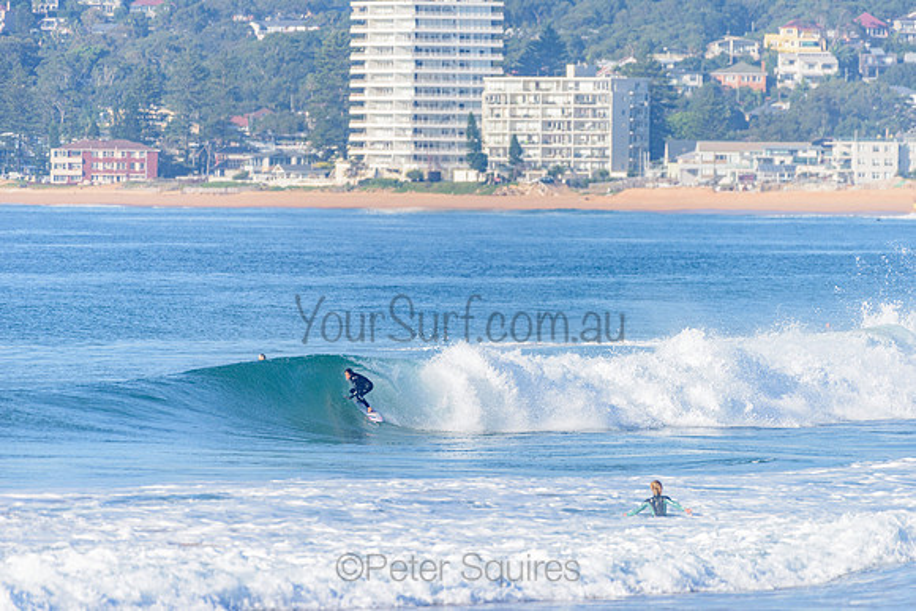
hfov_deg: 4.1
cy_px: 306
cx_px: 458
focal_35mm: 500
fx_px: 12725
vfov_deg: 2.8
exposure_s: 1/2000
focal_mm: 500
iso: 220
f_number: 5.6
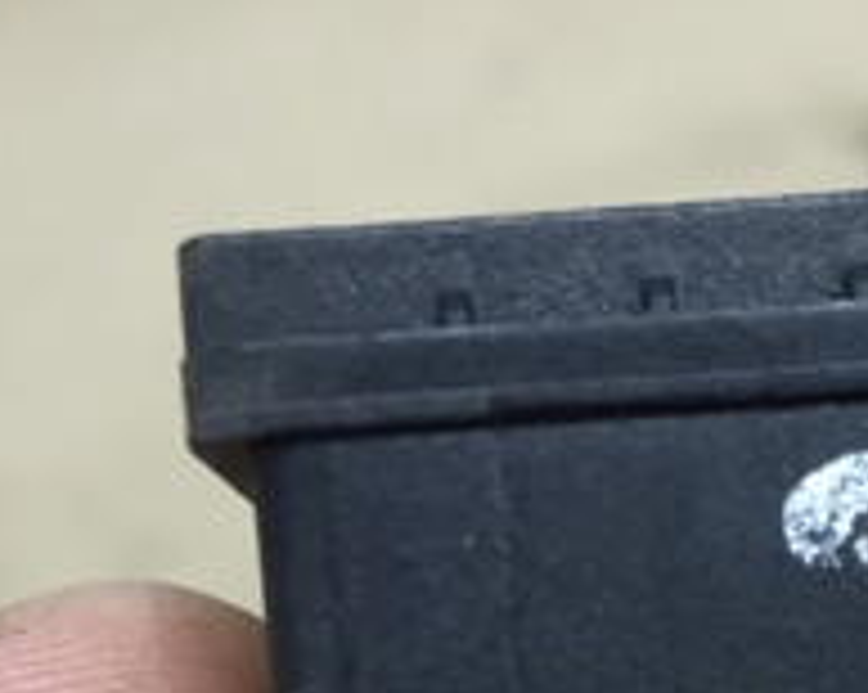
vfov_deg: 15.0
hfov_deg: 20.1
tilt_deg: -41.1
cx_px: 747
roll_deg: +20.6
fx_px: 2412
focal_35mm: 94
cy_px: 1066
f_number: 2.2
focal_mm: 4.15
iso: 100
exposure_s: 1/33
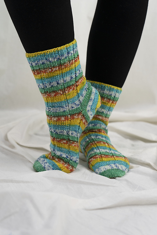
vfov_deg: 35.6
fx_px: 366
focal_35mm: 56
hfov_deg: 24.2
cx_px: 78
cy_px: 118
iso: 200
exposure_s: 1/60
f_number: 4.5
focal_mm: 56
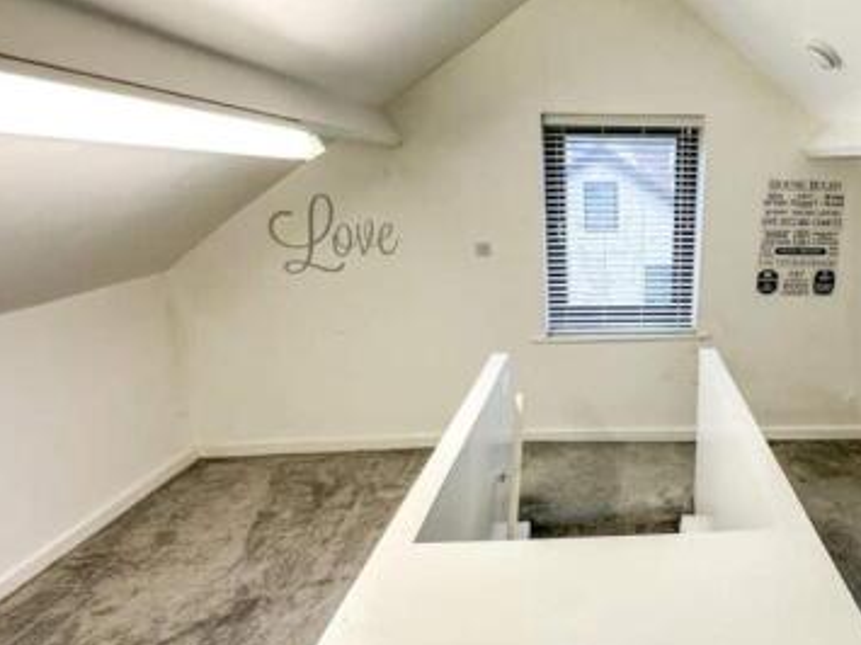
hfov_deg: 69.2
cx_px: 644
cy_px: 295
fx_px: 572
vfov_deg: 58.8
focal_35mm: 23
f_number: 2.2
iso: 160
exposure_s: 1/100
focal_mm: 2.22
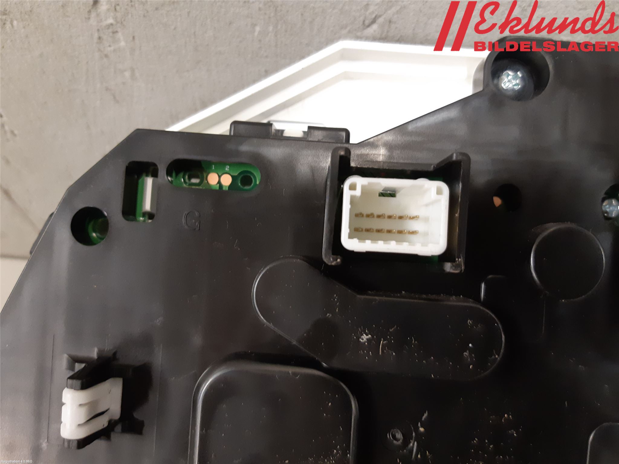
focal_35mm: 26
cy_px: 232
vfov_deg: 53.1
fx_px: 465
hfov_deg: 67.3
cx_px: 310
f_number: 1.7
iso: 250
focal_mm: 3.93
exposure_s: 1/33
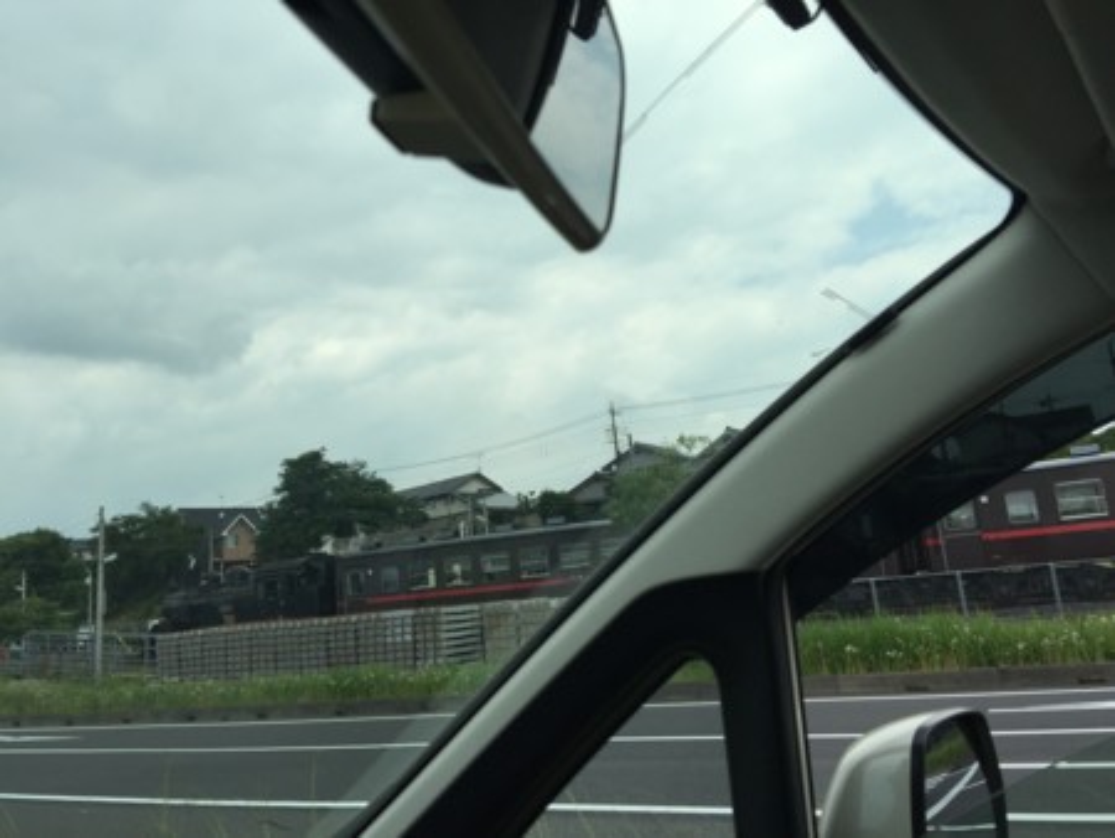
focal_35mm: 29
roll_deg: +4.2
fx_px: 935
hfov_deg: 61.6
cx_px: 558
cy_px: 419
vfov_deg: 48.3
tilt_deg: +8.6
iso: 32
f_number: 2.2
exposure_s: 1/1883
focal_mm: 4.15
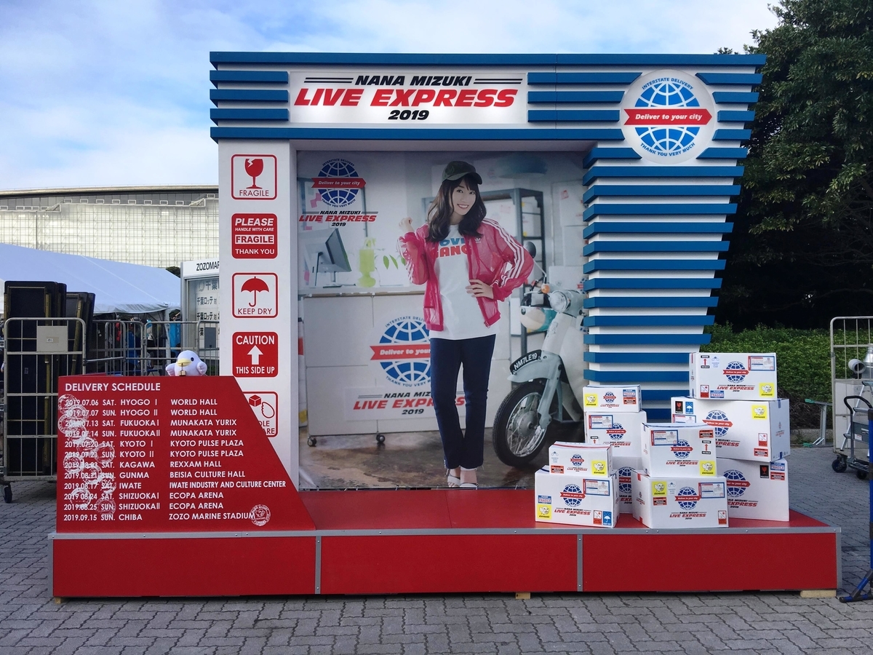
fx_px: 731
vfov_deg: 48.2
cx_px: 436
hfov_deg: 61.7
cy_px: 328
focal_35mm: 29
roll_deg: +1.1
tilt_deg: +1.3
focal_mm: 4.15
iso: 25
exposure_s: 1/705
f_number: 2.2
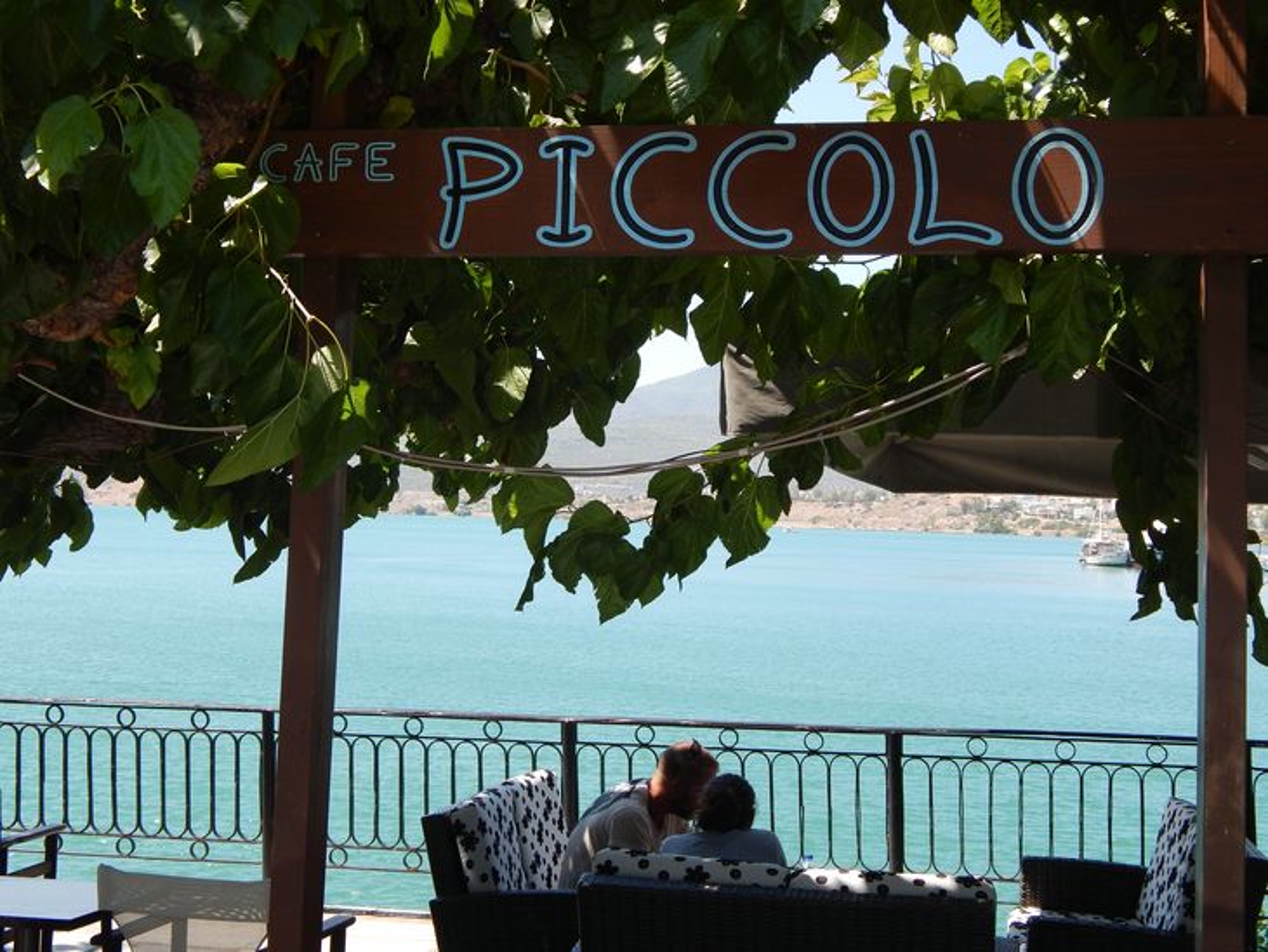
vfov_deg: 29.7
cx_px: 634
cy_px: 476
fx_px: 1795
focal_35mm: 49
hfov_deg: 38.9
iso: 125
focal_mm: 8.6
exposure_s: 1/640
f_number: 3.7
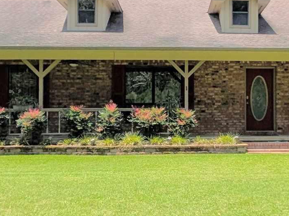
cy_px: 99
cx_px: 208
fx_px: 509
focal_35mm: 61
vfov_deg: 24.0
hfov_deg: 31.2
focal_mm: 1.85
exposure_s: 1/2347
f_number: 2.2
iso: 52
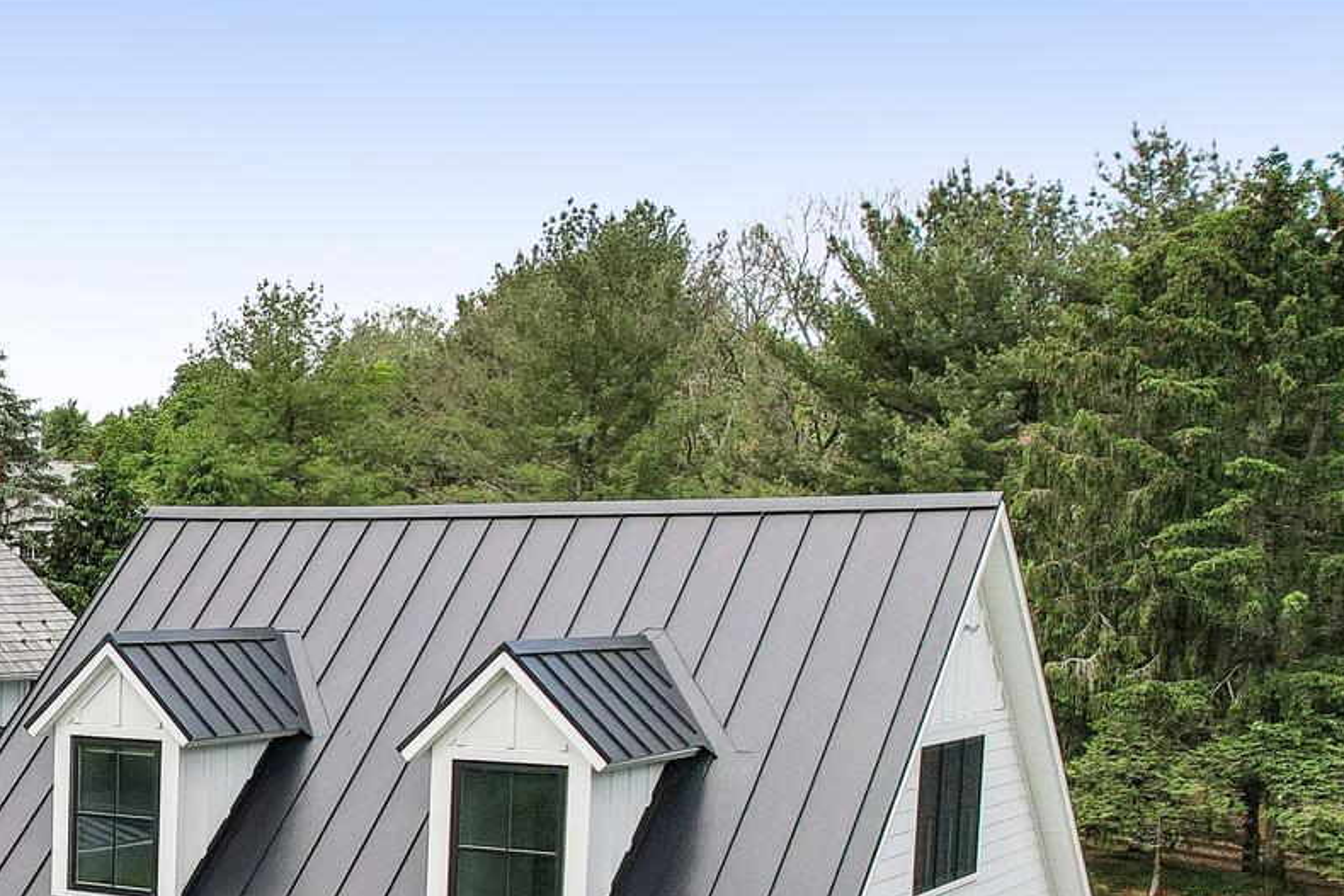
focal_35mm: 57
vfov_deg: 23.2
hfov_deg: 29.4
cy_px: 795
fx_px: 2128
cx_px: -330
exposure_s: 1/4000
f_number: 2.8
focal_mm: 8.4
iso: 110
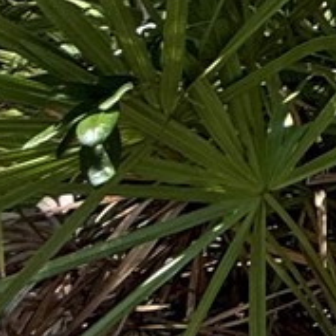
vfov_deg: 12.8
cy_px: -412
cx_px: 1223
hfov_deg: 9.0
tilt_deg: -6.3
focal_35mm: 112
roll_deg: +1.0
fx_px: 1230
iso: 50
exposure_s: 1/436
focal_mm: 2.22
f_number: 2.2
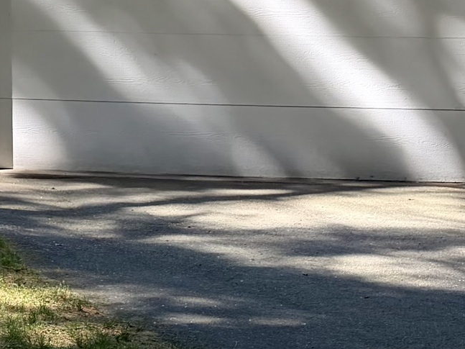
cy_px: -128
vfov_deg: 12.5
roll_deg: -1.2
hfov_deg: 14.8
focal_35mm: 114
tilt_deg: +6.2
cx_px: -403
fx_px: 1531
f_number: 1.78
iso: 100
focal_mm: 6.76
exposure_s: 1/979
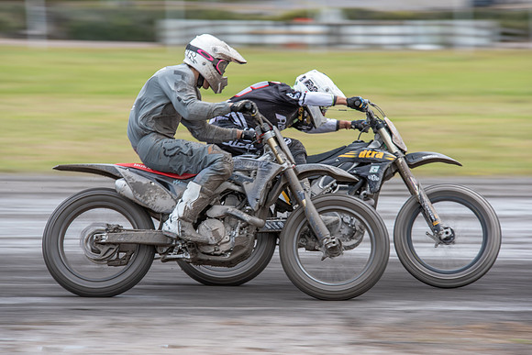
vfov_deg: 6.5
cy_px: 178
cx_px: 266
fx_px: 3139
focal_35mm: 212
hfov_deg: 9.7
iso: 160
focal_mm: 200
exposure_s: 1/250
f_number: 6.3
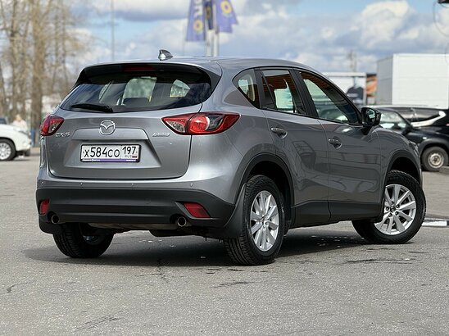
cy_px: 168
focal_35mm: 120
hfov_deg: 16.4
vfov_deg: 12.3
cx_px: 224
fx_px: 1555
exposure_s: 1/1422
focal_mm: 15.66
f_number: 2.8
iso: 50
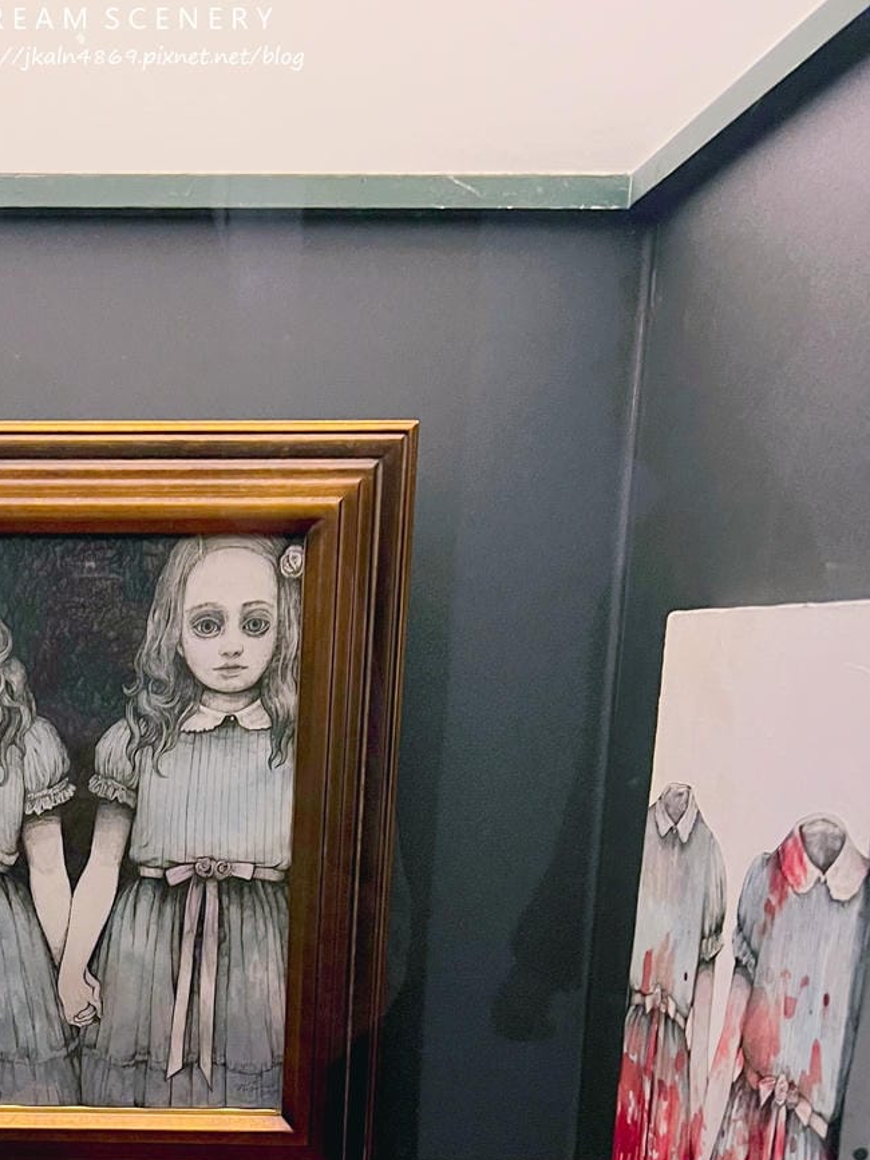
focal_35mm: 48
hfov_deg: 28.9
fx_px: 1609
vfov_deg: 37.7
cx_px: 68
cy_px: 983
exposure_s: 1/29
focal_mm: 5.7
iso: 640
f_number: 1.5
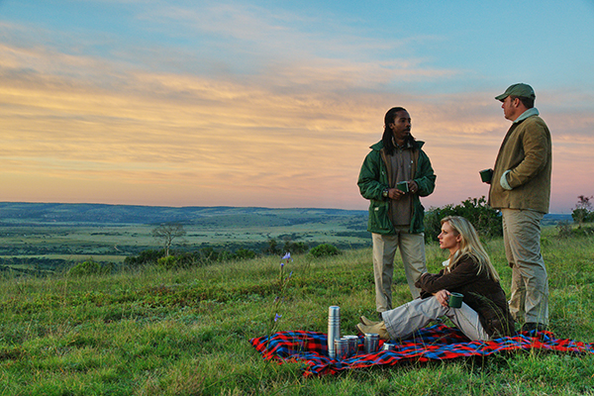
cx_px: 297
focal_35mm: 46
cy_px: 198
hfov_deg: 42.3
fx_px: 767
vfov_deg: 28.9
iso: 800
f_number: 8
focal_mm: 31
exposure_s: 1/40
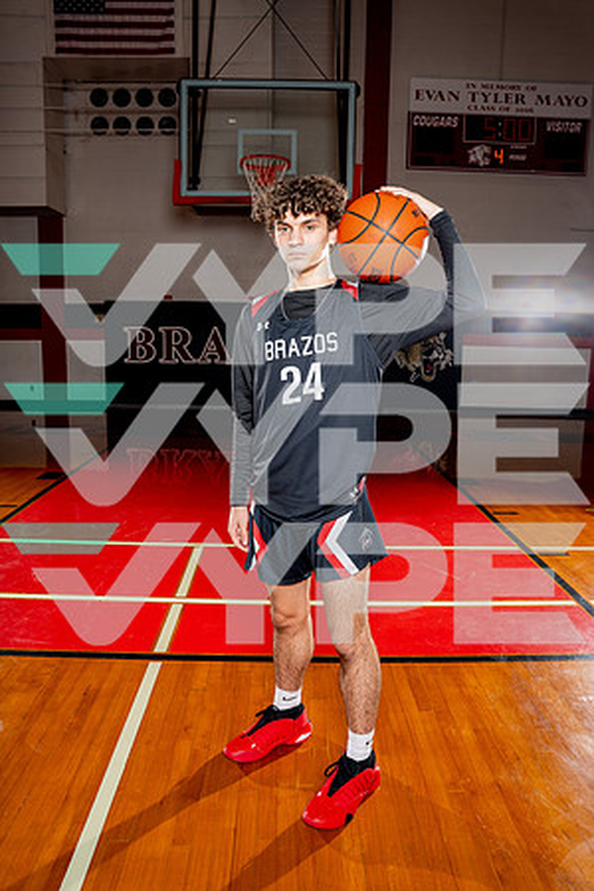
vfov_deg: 67.4
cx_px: 297
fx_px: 668
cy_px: 446
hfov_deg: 47.9
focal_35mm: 27
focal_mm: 27
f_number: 5.6
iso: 100
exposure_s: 1/250
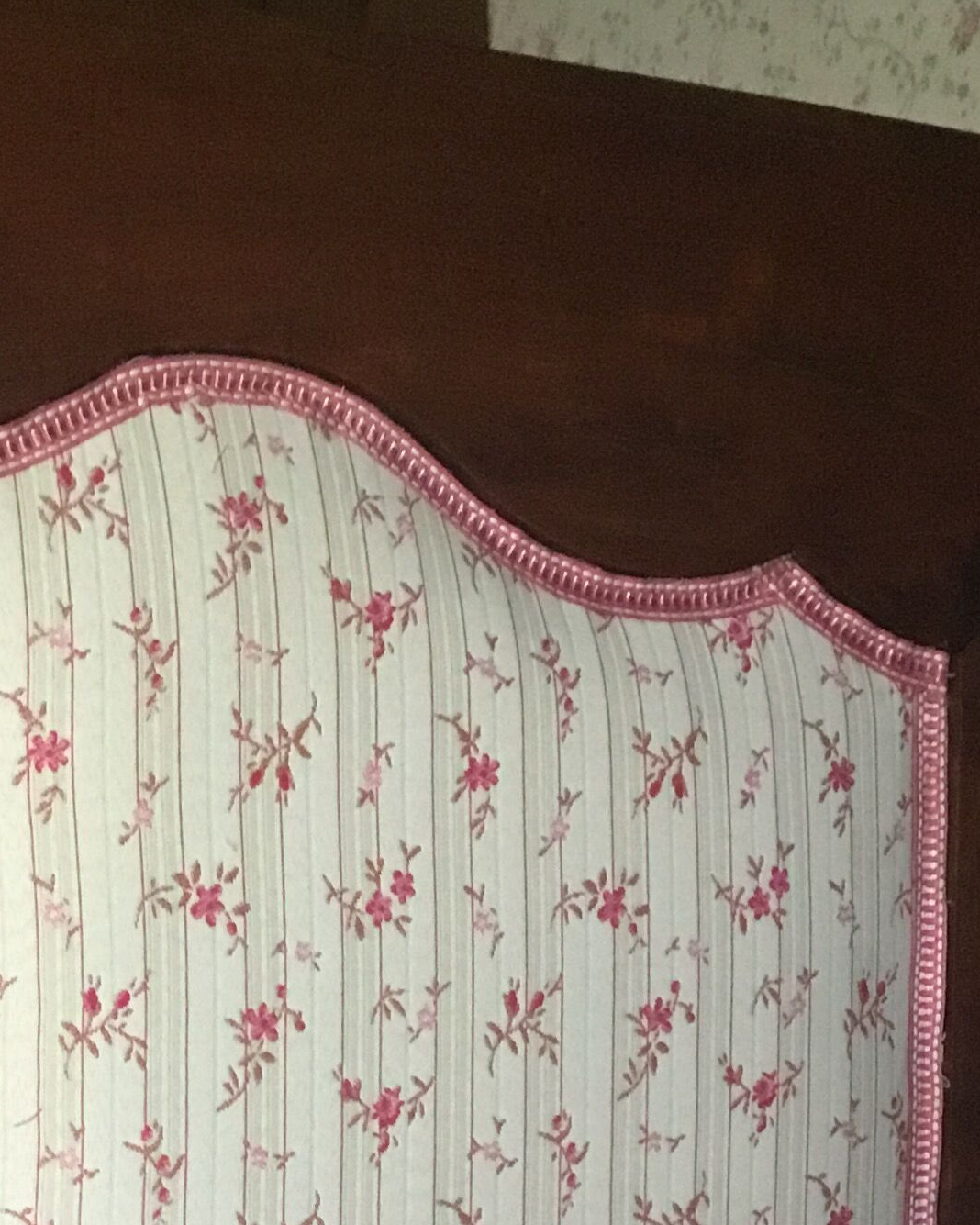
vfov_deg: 24.2
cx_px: 347
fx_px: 2683
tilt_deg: -5.8
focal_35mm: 74
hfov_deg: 20.6
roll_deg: +0.4
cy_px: 1306
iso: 250
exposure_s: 1/25
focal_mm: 3.3
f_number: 2.4
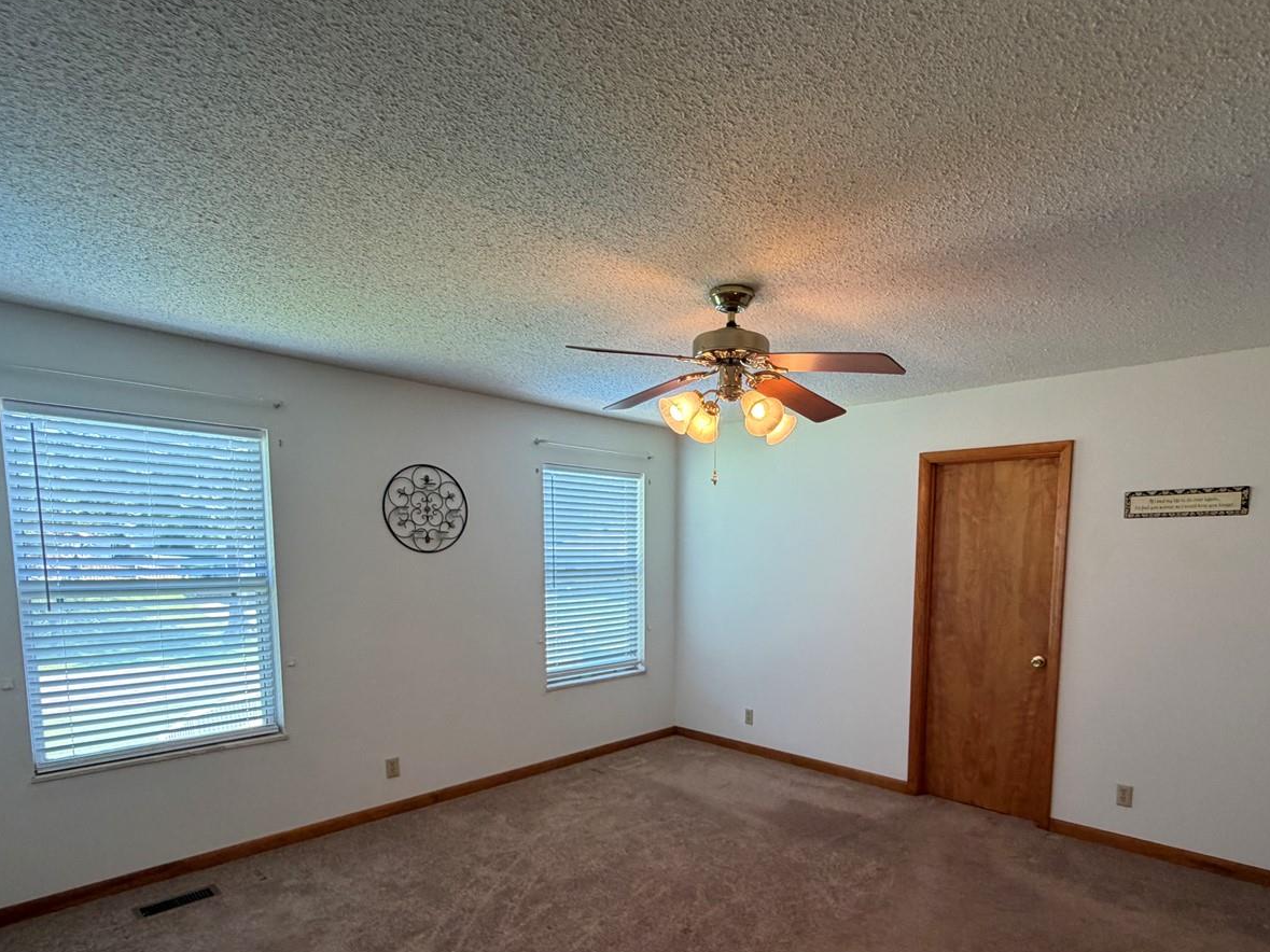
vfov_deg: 67.2
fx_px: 697
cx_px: 721
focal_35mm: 19
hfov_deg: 84.2
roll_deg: +0.0
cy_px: 615
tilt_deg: -4.8
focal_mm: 2.22
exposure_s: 1/120
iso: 250
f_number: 2.2
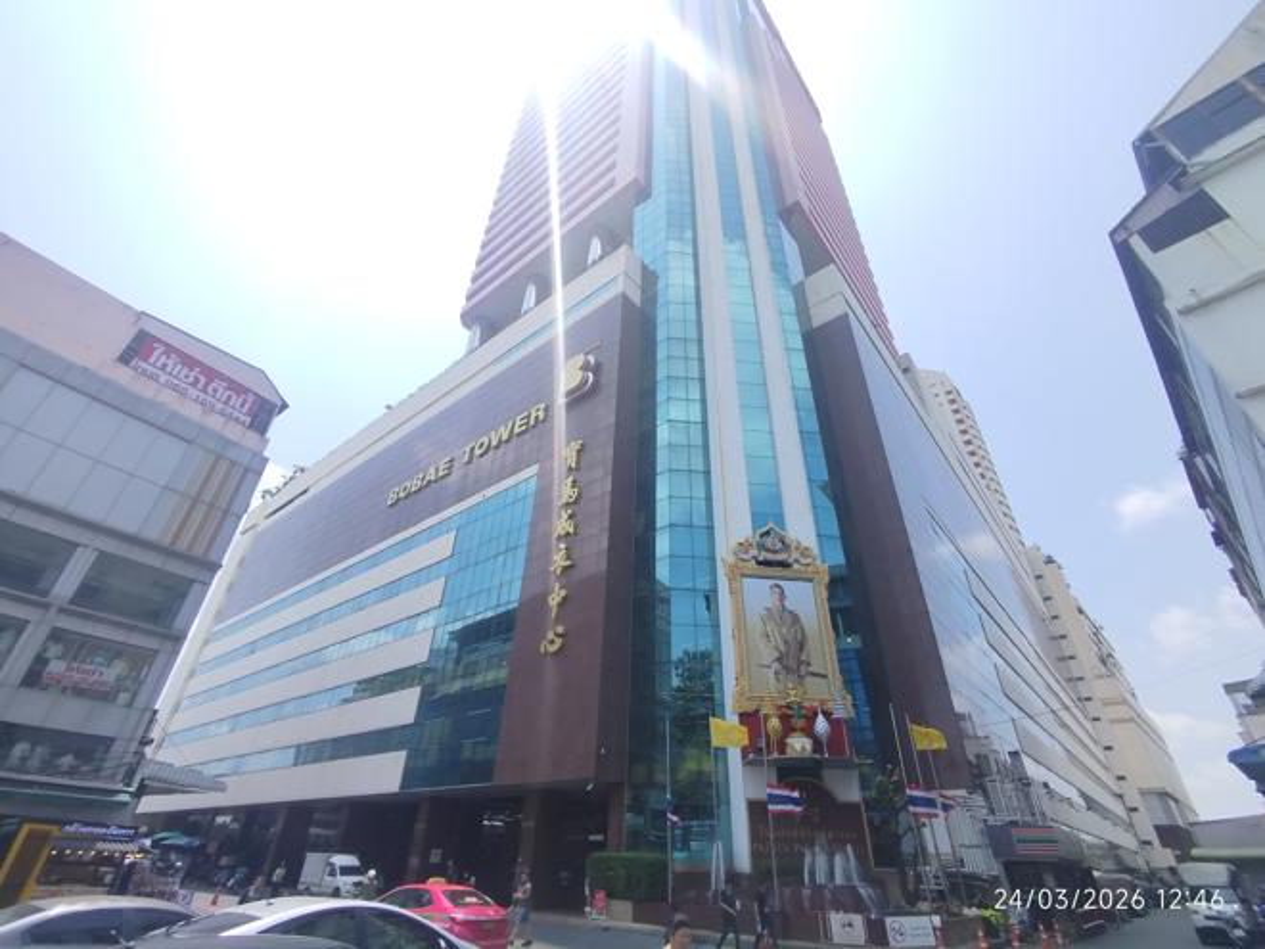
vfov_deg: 81.7
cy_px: 474
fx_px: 548
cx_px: 632
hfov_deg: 98.2
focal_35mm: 15
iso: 50
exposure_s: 1/1676
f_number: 2.2
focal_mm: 1.65
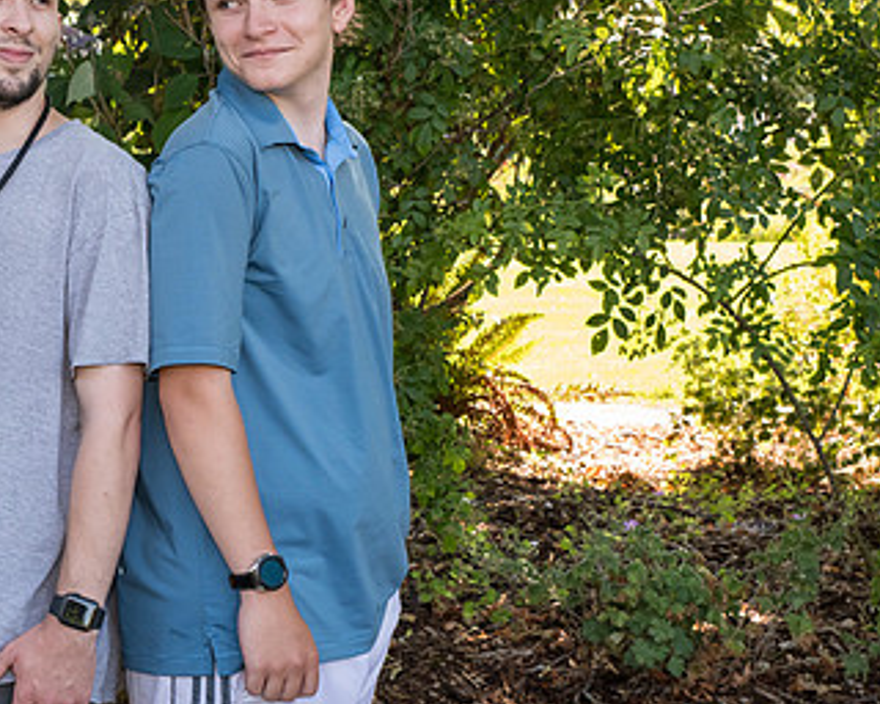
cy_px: 212
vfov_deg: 14.6
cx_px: 152
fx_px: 2735
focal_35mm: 105
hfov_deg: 18.1
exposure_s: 1/320
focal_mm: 48
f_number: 7.1
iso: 1600
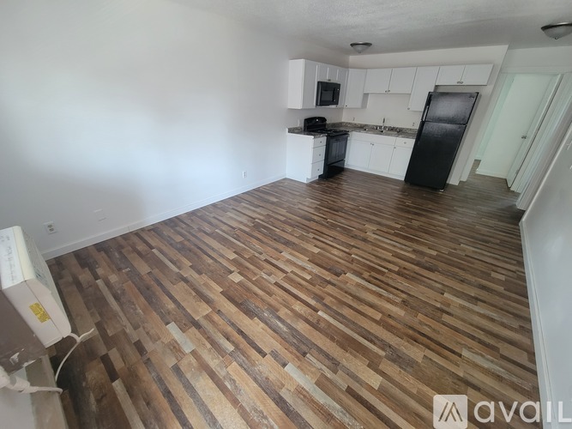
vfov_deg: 89.9
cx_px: 286
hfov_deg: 106.2
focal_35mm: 13
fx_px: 215
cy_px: 214
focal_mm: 2.2
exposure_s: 1/60
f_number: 2.2
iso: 250
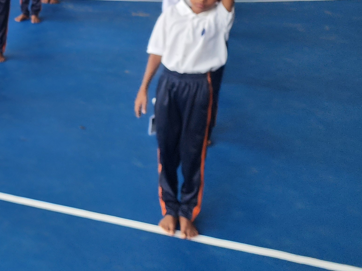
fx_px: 617
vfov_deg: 23.5
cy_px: -16
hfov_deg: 27.9
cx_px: -92
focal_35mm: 59
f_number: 1.8
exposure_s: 1/180
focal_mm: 6.4
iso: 64
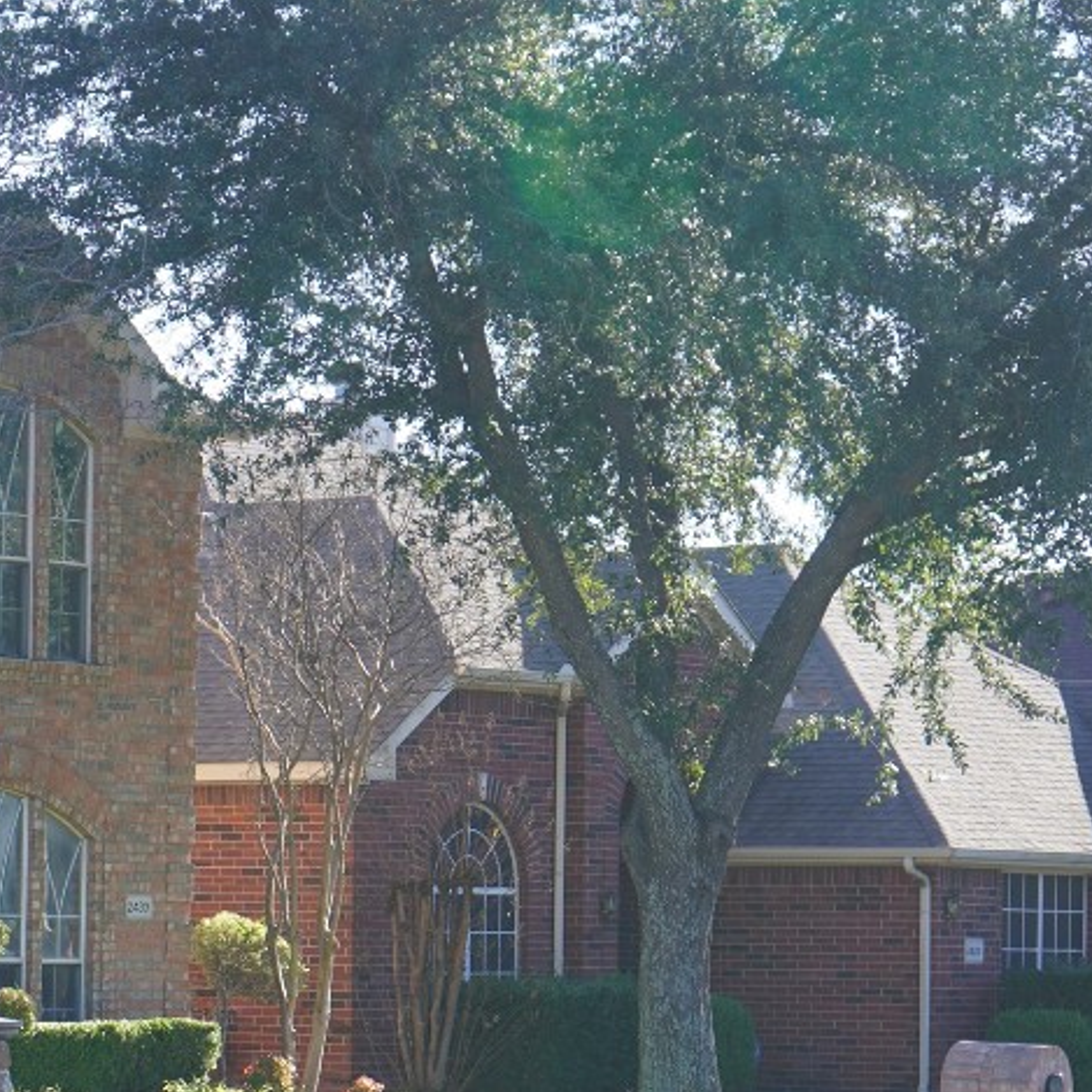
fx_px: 5211
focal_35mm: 146
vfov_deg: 11.9
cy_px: 836
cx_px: -130
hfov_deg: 11.8
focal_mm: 70
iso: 100
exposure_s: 1/100
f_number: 7.1
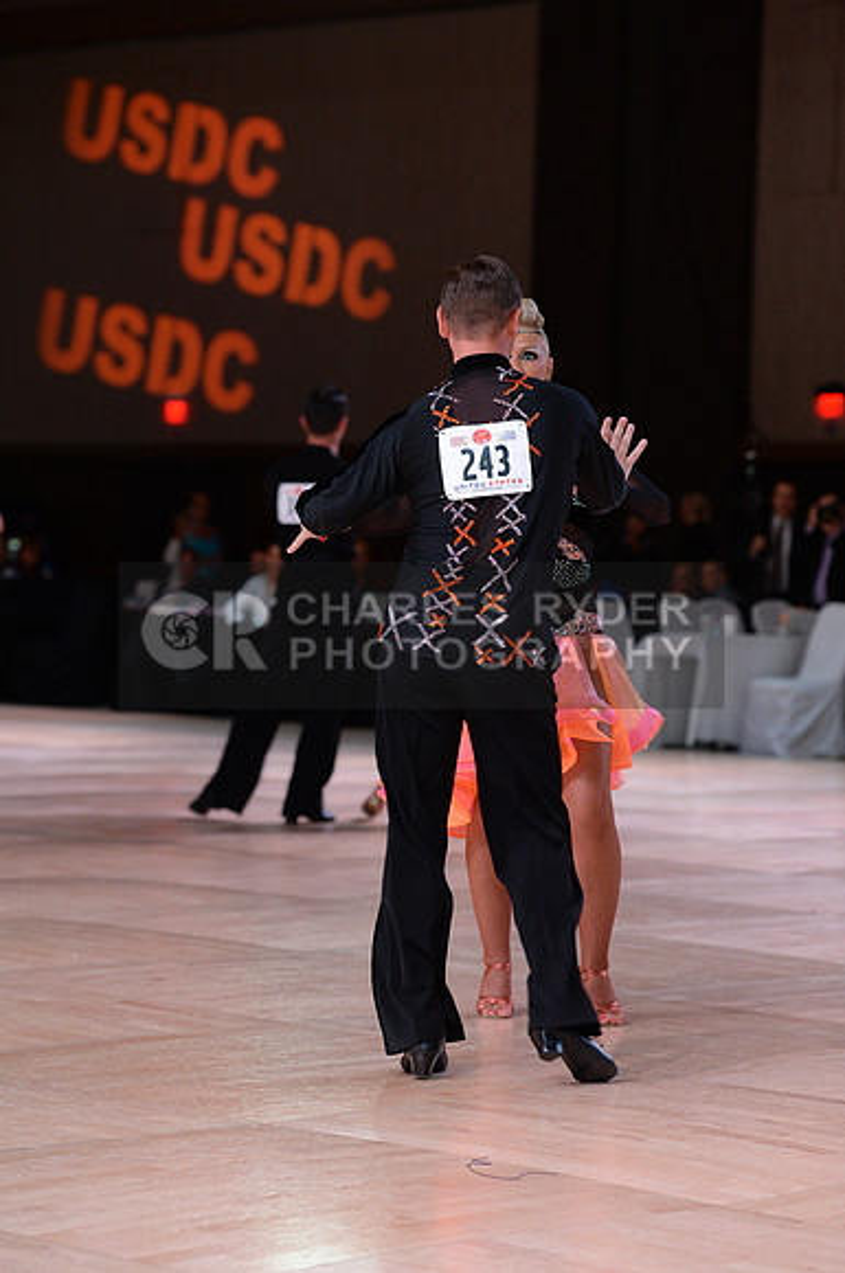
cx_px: 422
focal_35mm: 112
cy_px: 636
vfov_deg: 18.3
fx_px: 3955
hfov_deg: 12.2
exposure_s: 1/200
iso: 2000
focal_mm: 112
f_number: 3.5
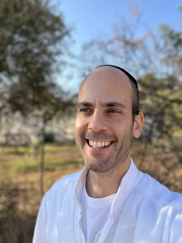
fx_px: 210
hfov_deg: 46.8
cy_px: 122
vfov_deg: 60.0
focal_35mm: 30
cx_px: 91
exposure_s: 1/285
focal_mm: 2.71
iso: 32
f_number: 2.2
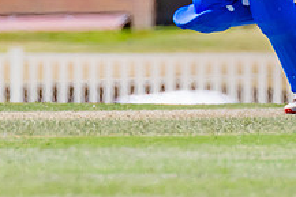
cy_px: -102
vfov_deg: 0.6
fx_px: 19713
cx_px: 289
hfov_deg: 0.9
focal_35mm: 2396
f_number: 7.1
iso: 640
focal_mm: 600
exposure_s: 1/2000
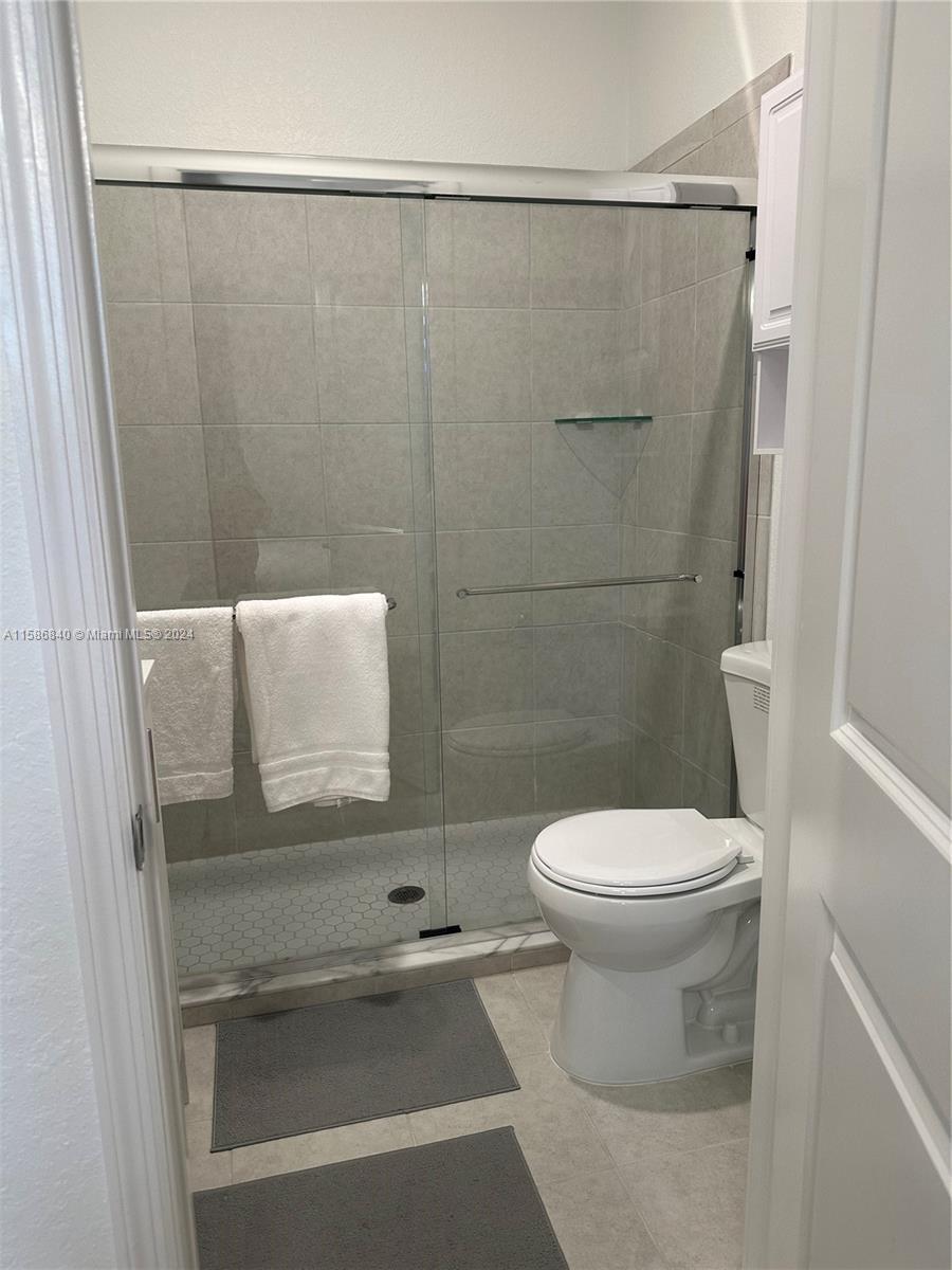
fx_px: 880
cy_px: 635
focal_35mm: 24
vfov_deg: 71.6
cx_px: 476
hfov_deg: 56.8
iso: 125
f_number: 1.78
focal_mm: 6.86
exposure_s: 1/60
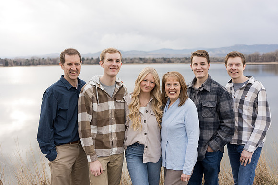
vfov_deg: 37.9
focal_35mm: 35
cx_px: 139
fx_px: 270
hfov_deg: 54.4
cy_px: 92
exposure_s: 1/250
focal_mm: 35
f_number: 2.8
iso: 200
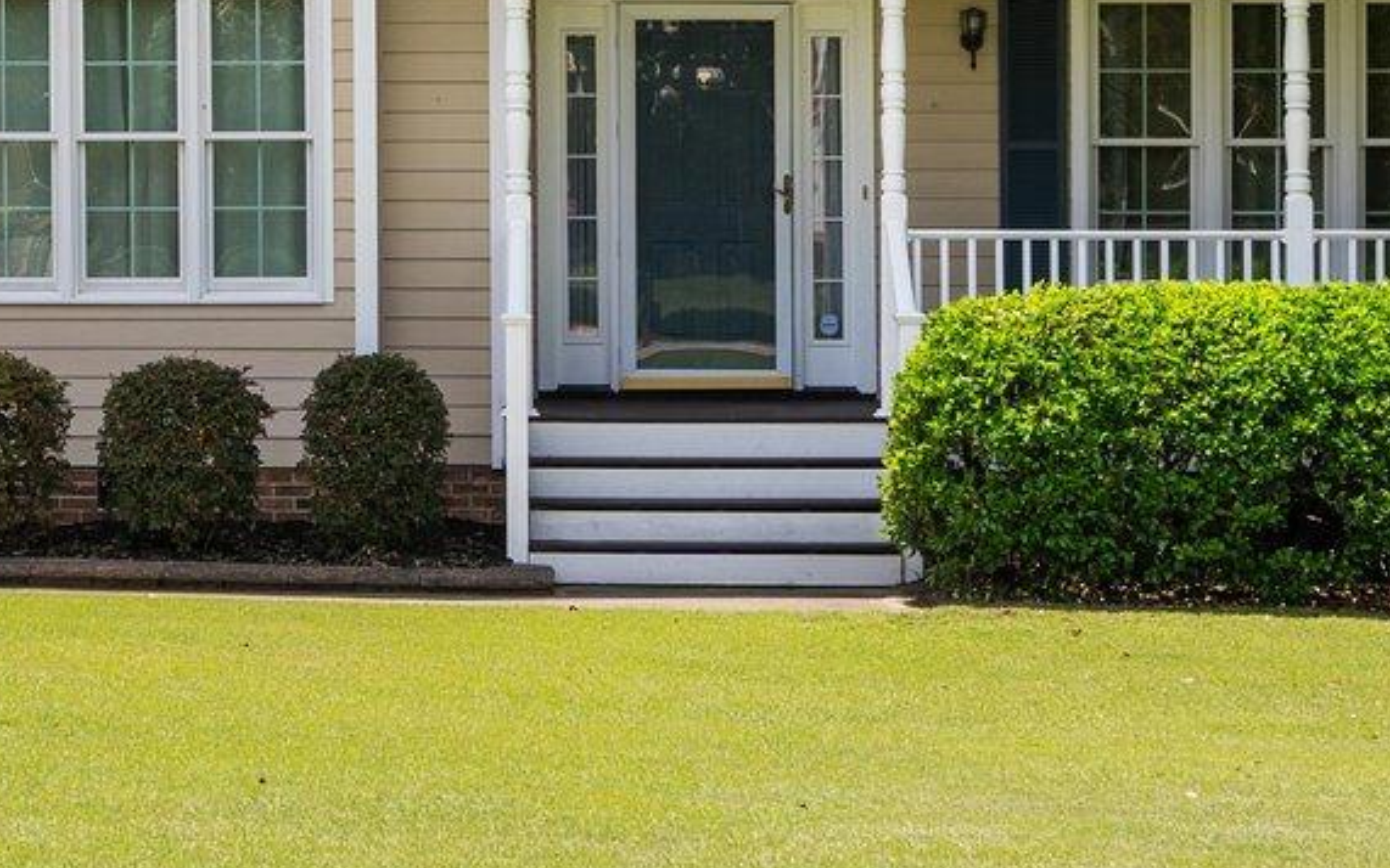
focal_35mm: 128
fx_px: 4849
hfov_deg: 16.2
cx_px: 275
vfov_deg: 10.1
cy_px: -60
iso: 100
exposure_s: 1/90
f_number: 5.6
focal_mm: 35
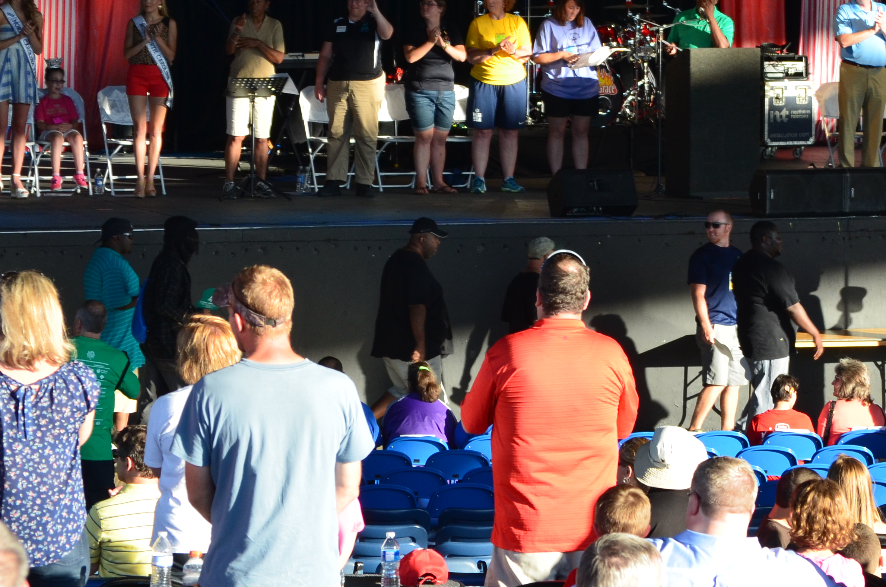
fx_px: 5724
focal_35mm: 233
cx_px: 672
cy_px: 12
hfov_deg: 8.8
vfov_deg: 5.9
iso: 400
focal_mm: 75
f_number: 9
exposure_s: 1/160
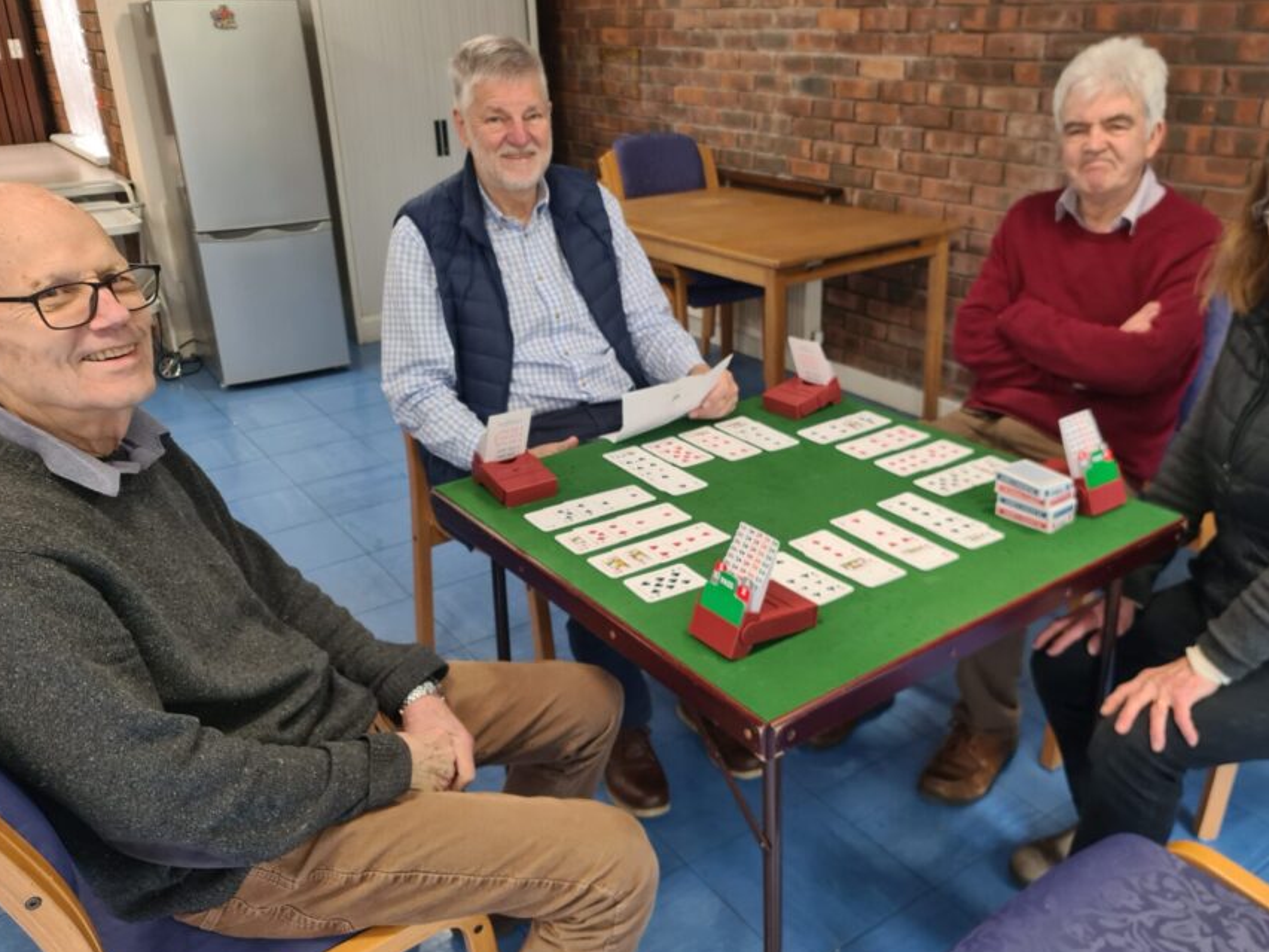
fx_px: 1100
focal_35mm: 30
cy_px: 425
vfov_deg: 46.7
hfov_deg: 59.8
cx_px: 698
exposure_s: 1/100
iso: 160
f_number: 1.8
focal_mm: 7
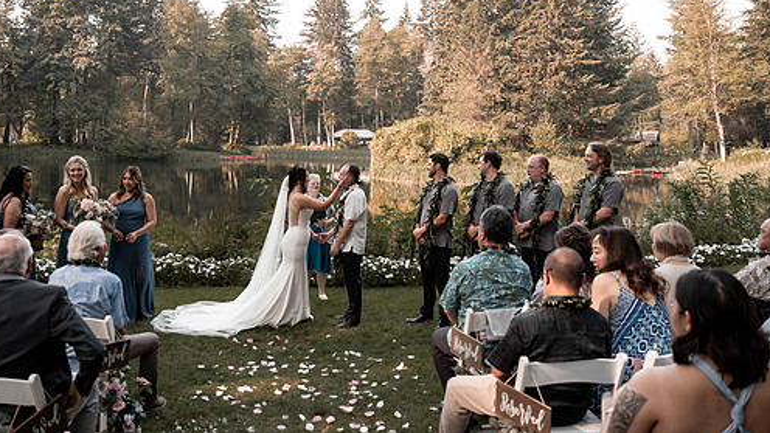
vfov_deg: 38.4
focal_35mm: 30
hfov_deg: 64.0
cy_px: 134
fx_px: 613
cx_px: 325
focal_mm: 24
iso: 200
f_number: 2.8
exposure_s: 1/640
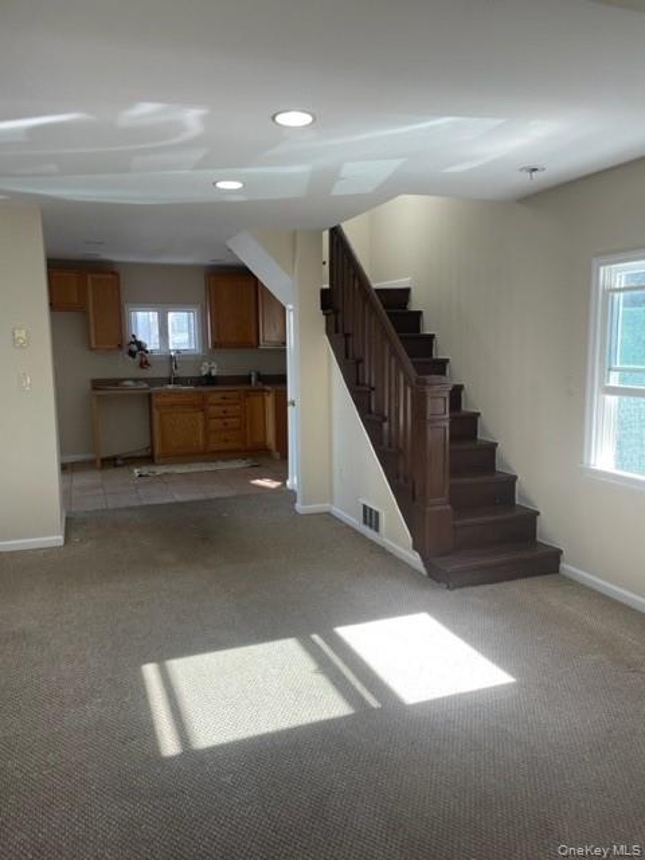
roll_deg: +2.7
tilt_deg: -4.9
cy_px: 430
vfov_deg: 67.3
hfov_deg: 53.1
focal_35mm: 26
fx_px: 646
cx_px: 322
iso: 50
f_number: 1.6
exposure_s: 1/120
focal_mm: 4.2
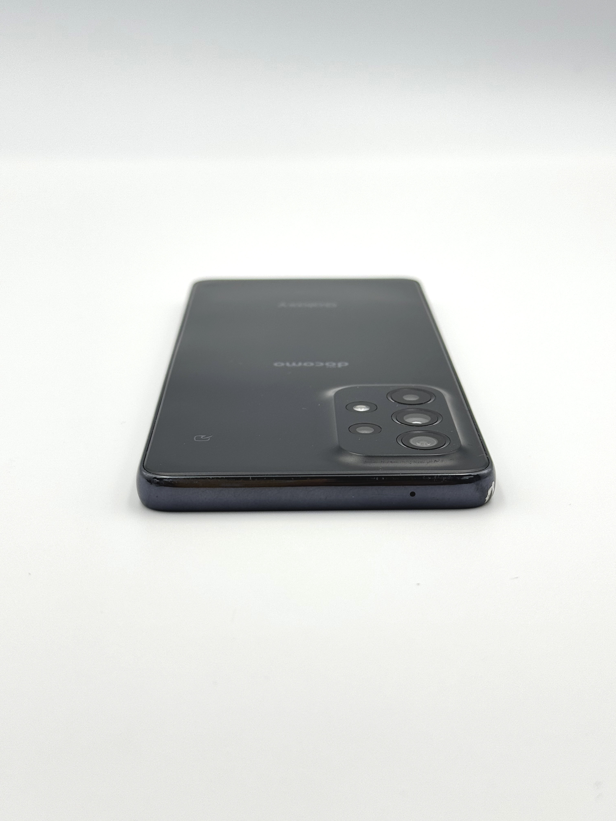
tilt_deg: -21.7
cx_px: 308
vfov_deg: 39.7
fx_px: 1139
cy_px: 410
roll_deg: -0.4
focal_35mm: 48
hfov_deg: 30.3
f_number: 1.78
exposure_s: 1/377
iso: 64
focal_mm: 6.76
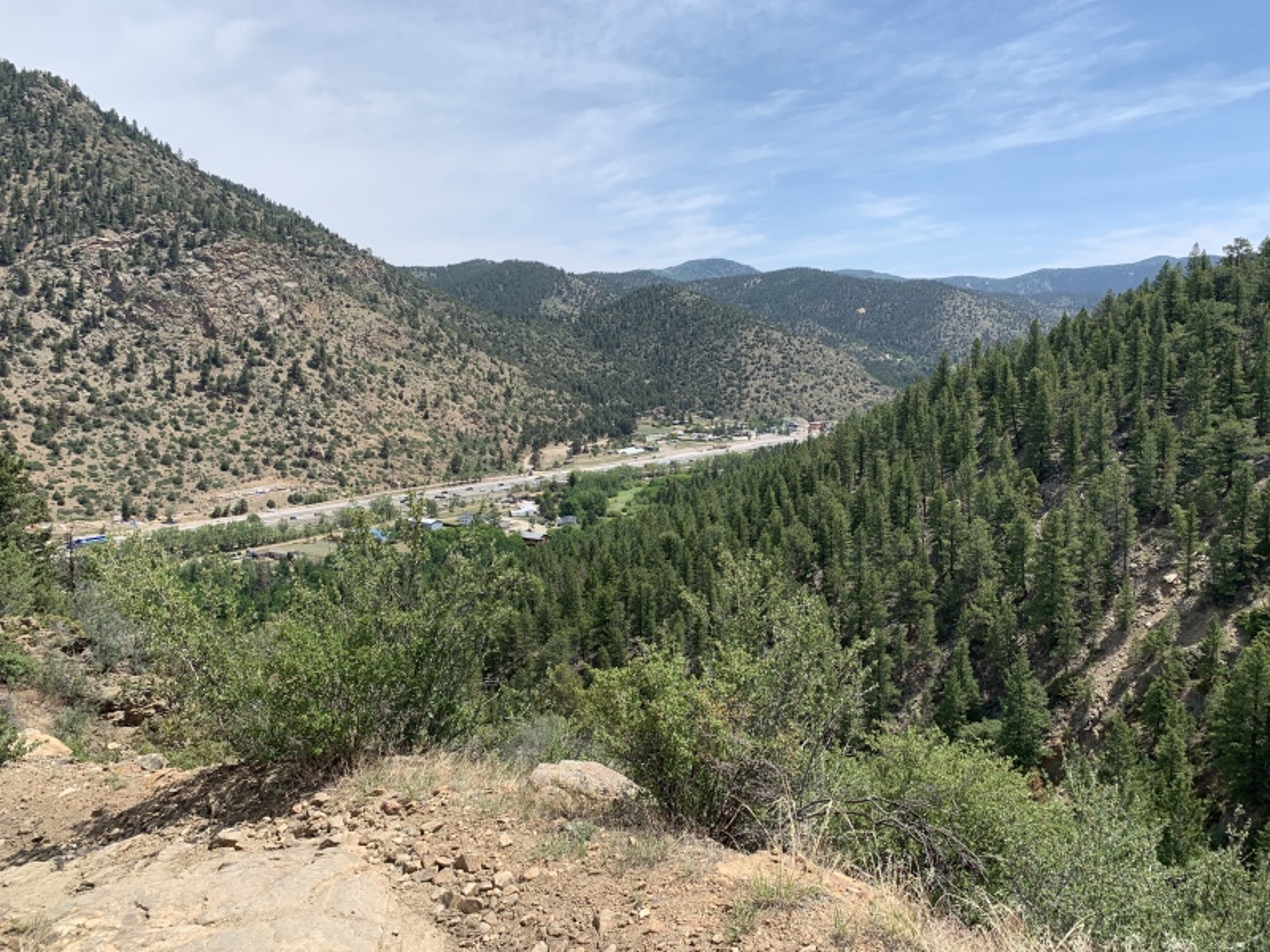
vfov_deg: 53.1
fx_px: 954
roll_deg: -0.2
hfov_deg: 67.3
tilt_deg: -7.9
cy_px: 476
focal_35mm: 26
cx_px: 635
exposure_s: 1/2309
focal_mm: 4.25
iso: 25
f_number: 1.8
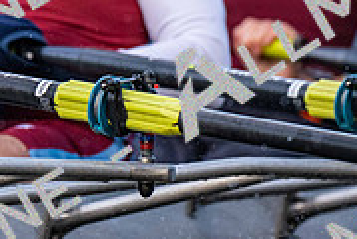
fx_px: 19270
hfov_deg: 1.1
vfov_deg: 0.7
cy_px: -47
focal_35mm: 1940
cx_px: 4
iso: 2000
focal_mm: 600
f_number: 4
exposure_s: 1/2500
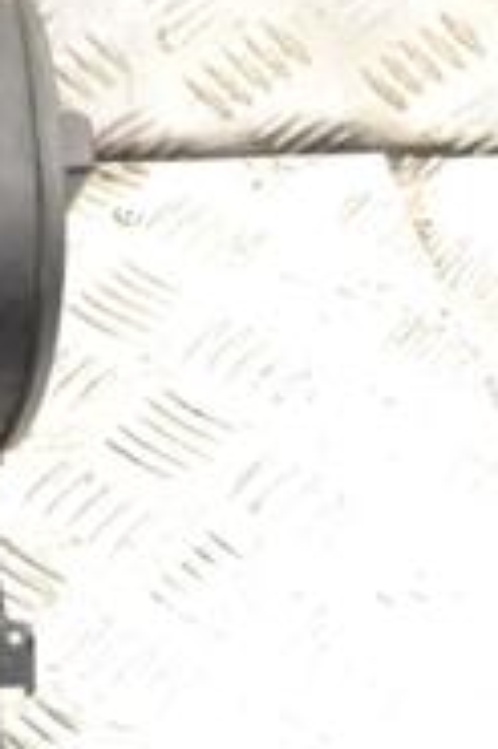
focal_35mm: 107
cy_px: 397
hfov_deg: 11.0
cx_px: -644
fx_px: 2224
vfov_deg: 19.1
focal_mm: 22
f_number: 5.6
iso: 3200
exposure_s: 1/125
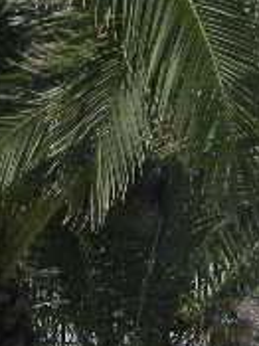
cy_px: 397
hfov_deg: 9.2
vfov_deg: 12.1
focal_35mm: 160
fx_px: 1598
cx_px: 253
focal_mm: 5.7
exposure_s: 1/273
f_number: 5.7
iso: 50
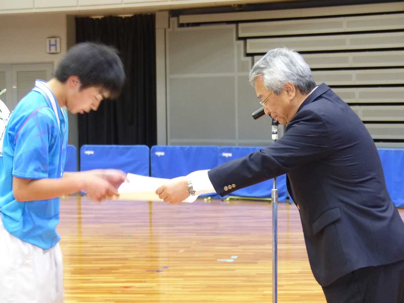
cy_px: 152
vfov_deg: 9.8
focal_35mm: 152
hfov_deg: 13.0
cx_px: 202
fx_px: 1774
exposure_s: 1/30
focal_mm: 27.4
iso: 400
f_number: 2.8
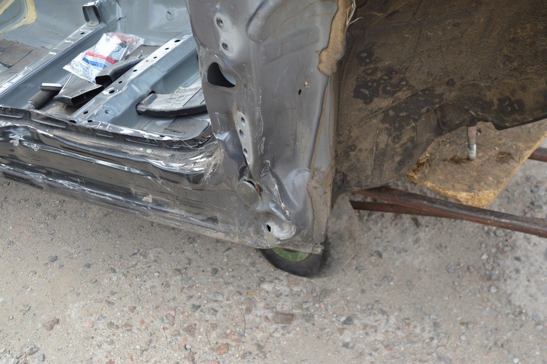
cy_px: 182
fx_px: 638
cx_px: 274
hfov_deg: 46.4
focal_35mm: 42
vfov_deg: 31.8
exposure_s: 1/60
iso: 110
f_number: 5.6
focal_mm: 28
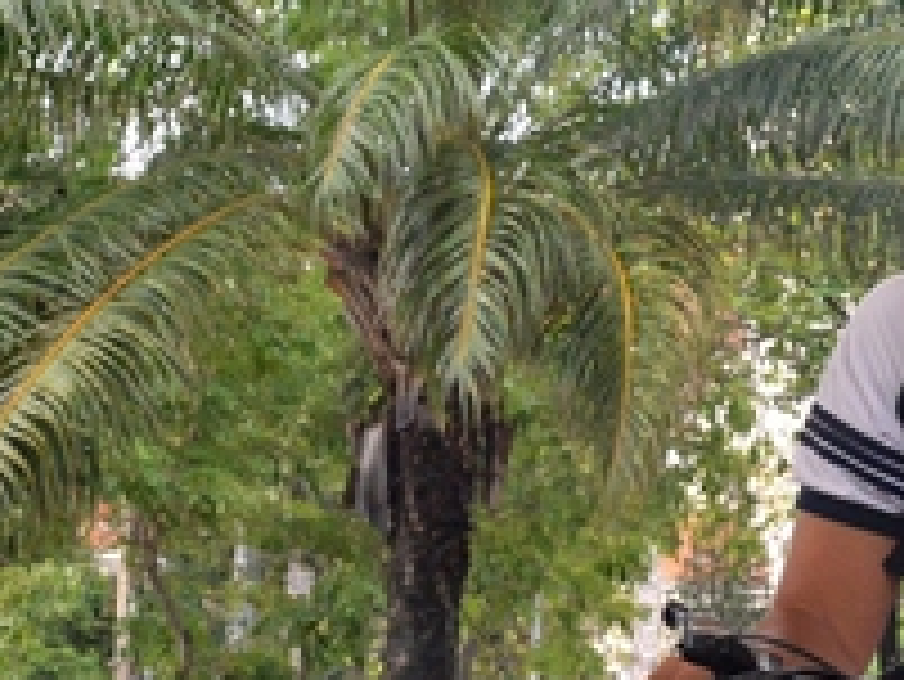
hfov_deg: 12.0
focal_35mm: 159
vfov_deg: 9.3
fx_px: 4155
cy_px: 448
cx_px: 1250
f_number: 13
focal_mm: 52
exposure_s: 1/320
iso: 5000
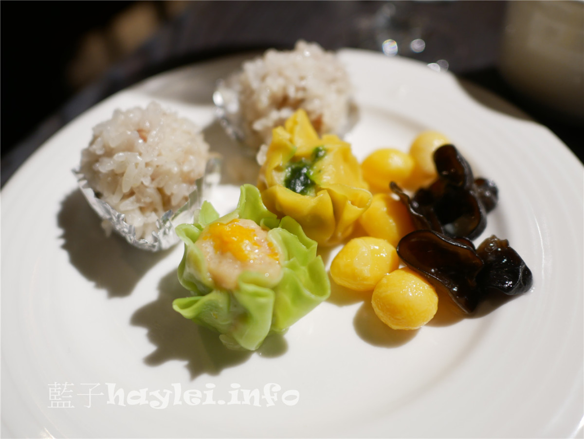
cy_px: 220
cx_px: 292
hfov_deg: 59.9
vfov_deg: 46.9
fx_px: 507
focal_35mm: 30
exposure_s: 1/60
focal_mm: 15
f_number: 1.7
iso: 250
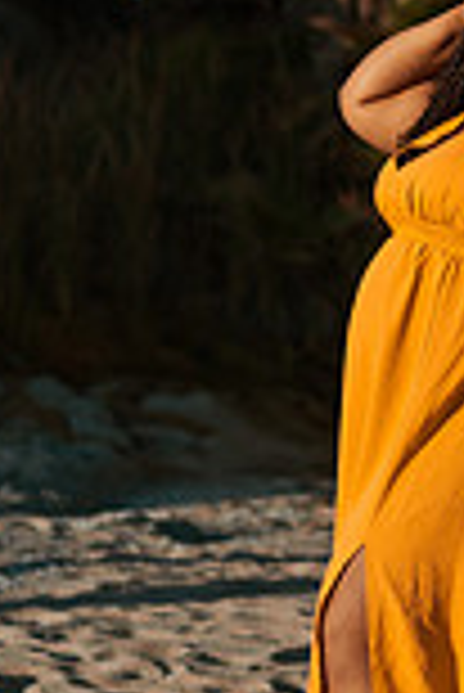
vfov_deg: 19.8
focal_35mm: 102
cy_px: 135
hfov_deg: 13.3
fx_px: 1967
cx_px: 464
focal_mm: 35
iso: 100
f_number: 1.8
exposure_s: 1/4000
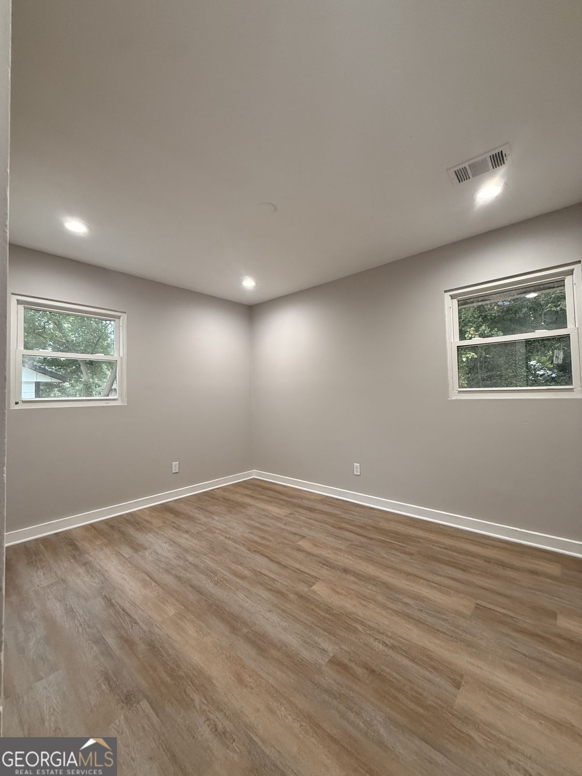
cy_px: 388
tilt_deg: +3.3
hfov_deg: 85.7
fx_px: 314
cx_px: 291
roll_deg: +0.3
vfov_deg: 102.1
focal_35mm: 14
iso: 400
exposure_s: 1/120
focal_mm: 2.22
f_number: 2.2
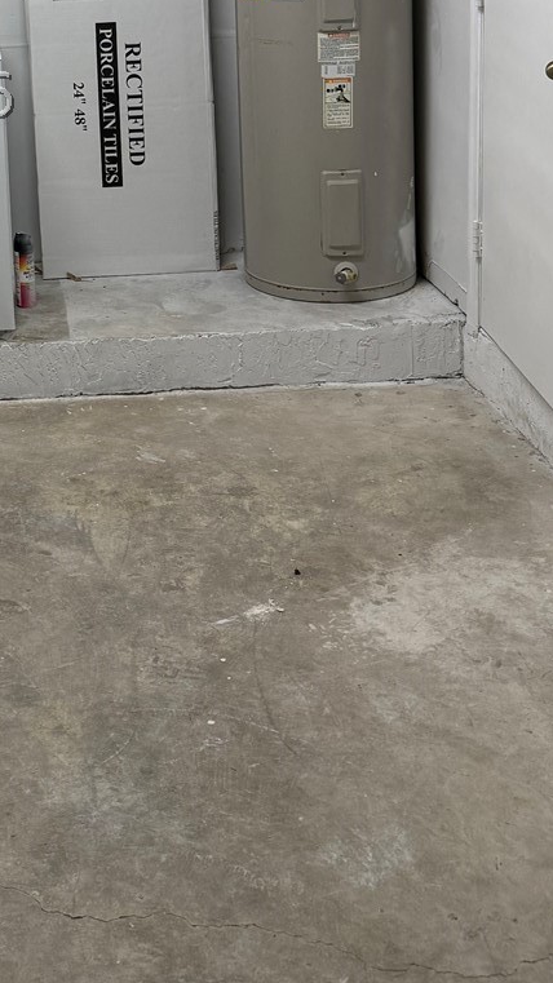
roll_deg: +3.4
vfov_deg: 35.6
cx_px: -62
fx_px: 1434
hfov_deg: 20.7
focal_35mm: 55
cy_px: 96
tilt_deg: -10.8
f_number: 1.78
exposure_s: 1/188
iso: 125
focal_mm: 6.76
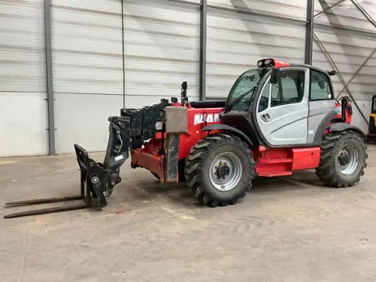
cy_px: 141
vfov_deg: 48.2
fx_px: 315
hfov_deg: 61.7
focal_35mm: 29
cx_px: 188
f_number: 1.8
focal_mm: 3
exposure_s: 1/60
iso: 160
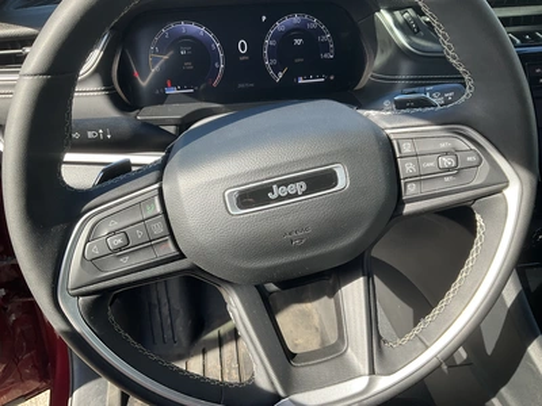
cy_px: 203
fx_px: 454
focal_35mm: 29
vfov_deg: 48.2
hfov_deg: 61.7
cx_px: 271
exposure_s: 1/187
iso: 20
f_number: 1.8
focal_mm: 3
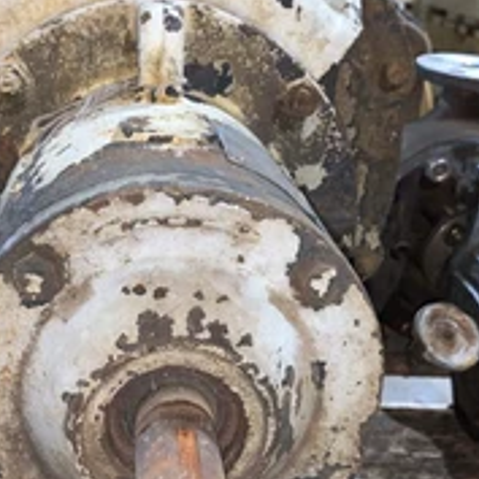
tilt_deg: -23.6
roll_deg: -4.2
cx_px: 168
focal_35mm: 52
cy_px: 300
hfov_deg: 32.6
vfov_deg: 32.6
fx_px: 814
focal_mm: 4.25
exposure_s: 1/24
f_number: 1.8
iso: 40
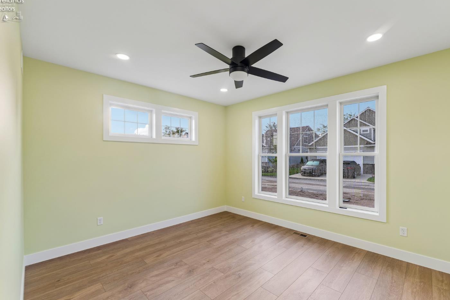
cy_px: 157
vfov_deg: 77.2
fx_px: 187
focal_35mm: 15
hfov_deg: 100.3
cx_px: 236
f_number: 5.6
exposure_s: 1/40
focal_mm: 14
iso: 200
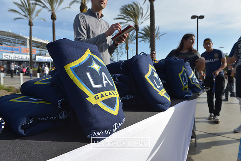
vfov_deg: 53.2
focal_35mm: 24
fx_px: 161
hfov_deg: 73.7
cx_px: 120
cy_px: 80
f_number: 10
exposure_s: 1/400
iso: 200
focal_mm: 24
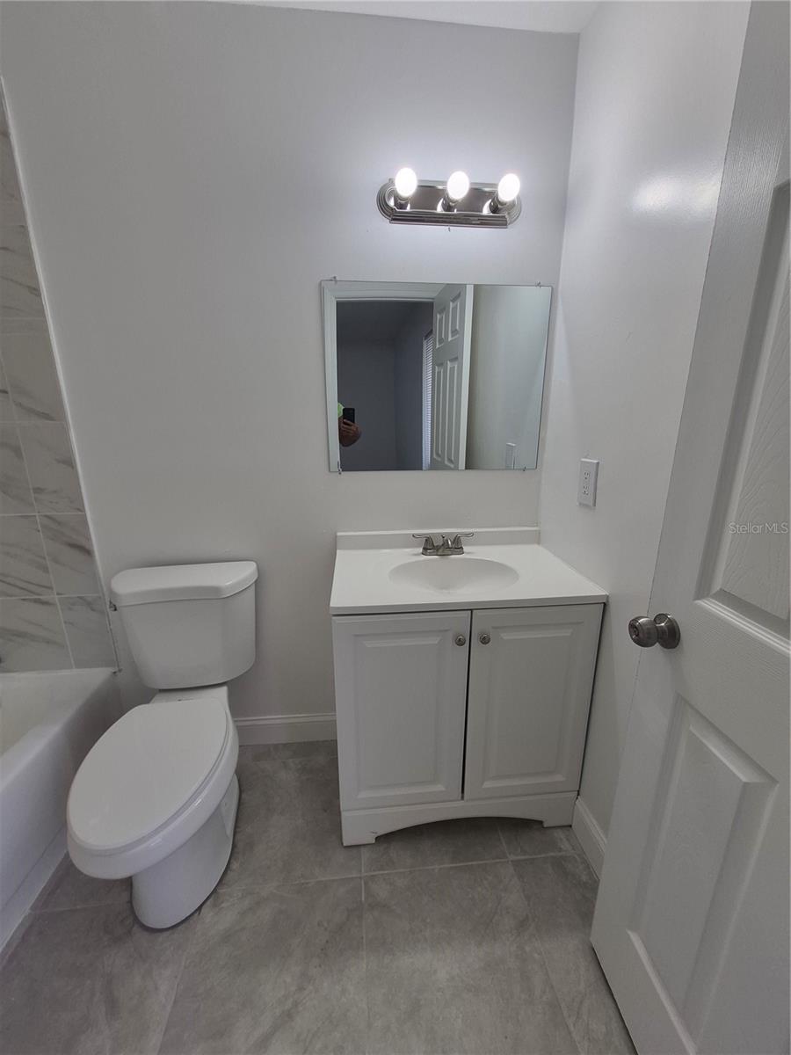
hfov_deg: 89.9
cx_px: 396
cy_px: 528
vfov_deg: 106.2
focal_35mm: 13
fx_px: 396
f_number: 2.2
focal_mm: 1.74
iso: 64
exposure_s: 1/120
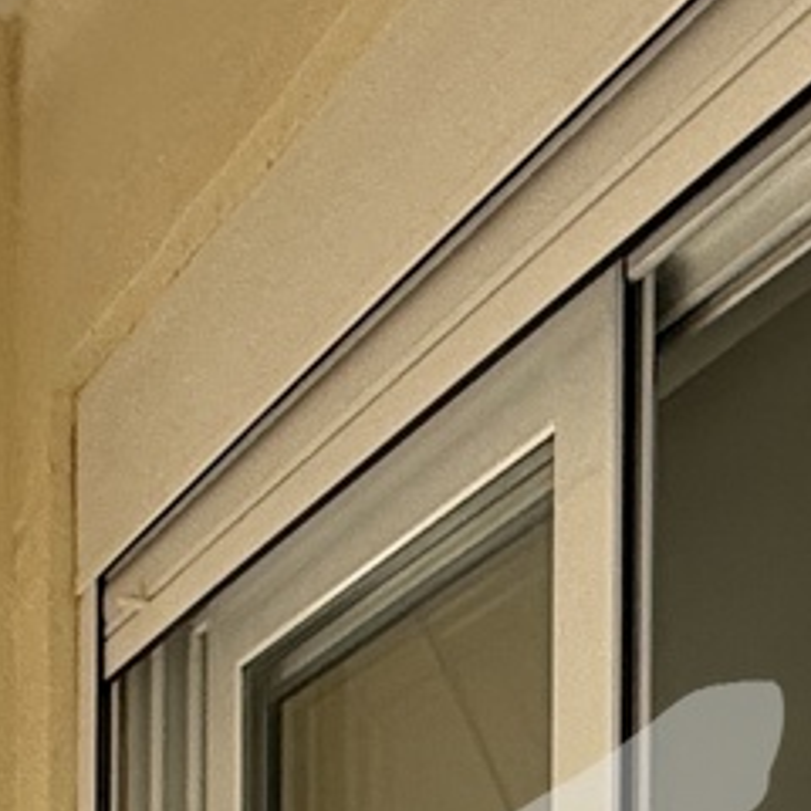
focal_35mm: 99
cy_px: 1473
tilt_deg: -0.1
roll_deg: -0.7
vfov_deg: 15.1
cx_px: 784
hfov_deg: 17.2
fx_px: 2624
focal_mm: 2.22
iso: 50
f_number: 2.2
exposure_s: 1/596
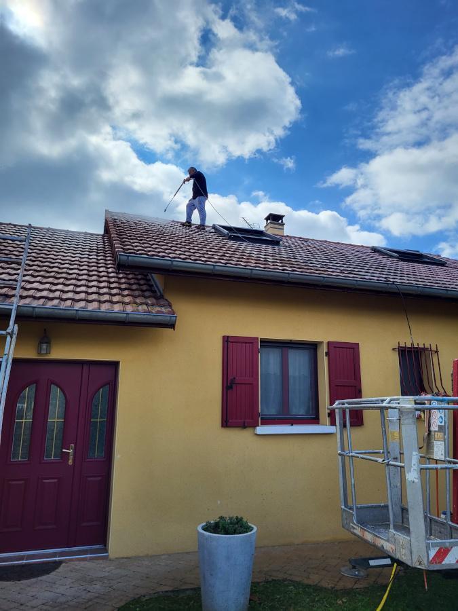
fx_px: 459
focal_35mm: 26
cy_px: 306
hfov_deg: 53.1
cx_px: 229
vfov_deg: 67.3
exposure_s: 1/2077
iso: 40
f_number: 1.8
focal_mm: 5.4
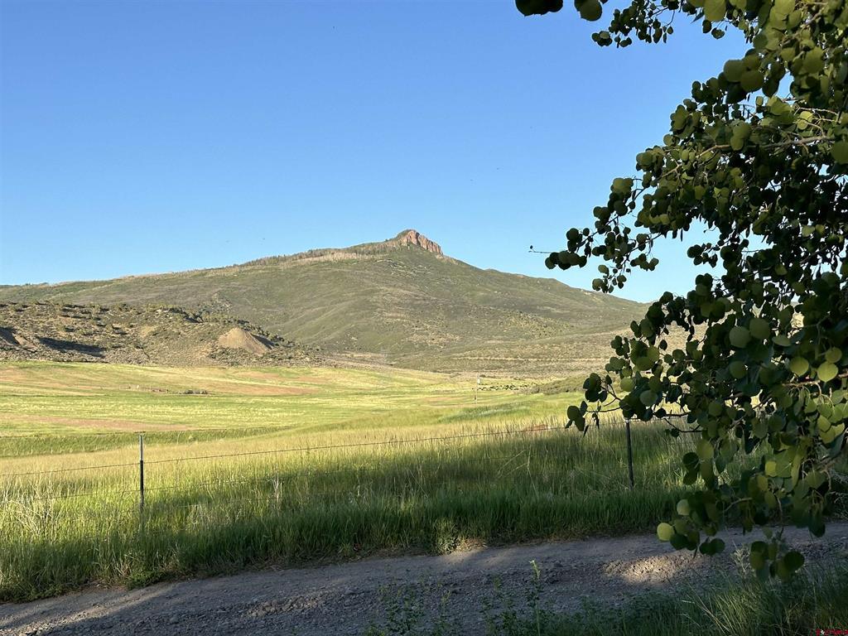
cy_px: 318
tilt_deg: +4.8
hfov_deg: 39.7
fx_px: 1176
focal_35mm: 48
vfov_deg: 30.3
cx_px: 424
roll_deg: -1.2
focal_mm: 6.86
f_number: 1.78
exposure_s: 1/2070
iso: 64
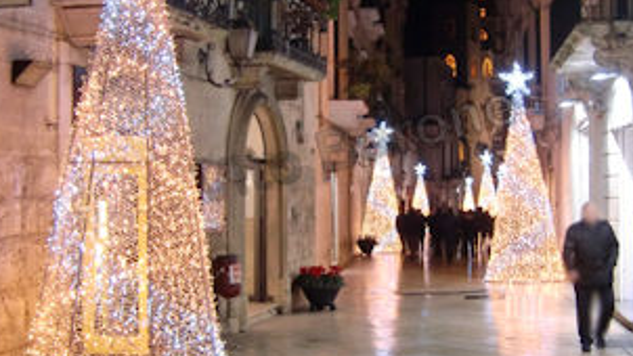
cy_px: 144
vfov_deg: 24.4
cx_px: 354
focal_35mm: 49
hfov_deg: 42.0
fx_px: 823
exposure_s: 1/25
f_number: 3.6
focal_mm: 6.1
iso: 400
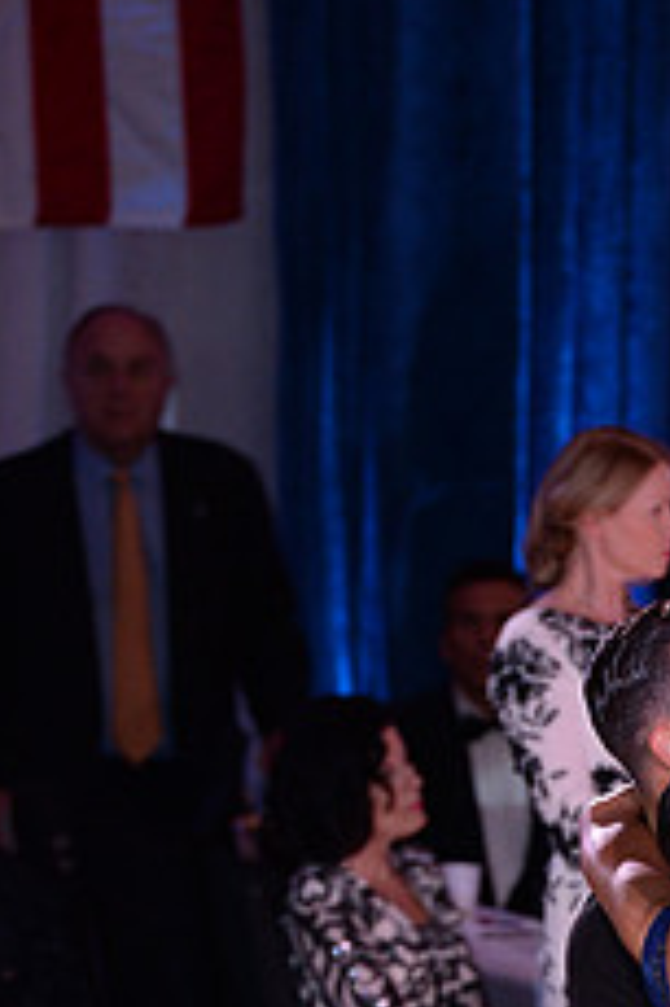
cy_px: 1261
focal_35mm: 504
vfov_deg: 4.1
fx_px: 14090
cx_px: 755
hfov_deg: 2.7
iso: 2000
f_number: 5
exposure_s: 1/250
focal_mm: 200
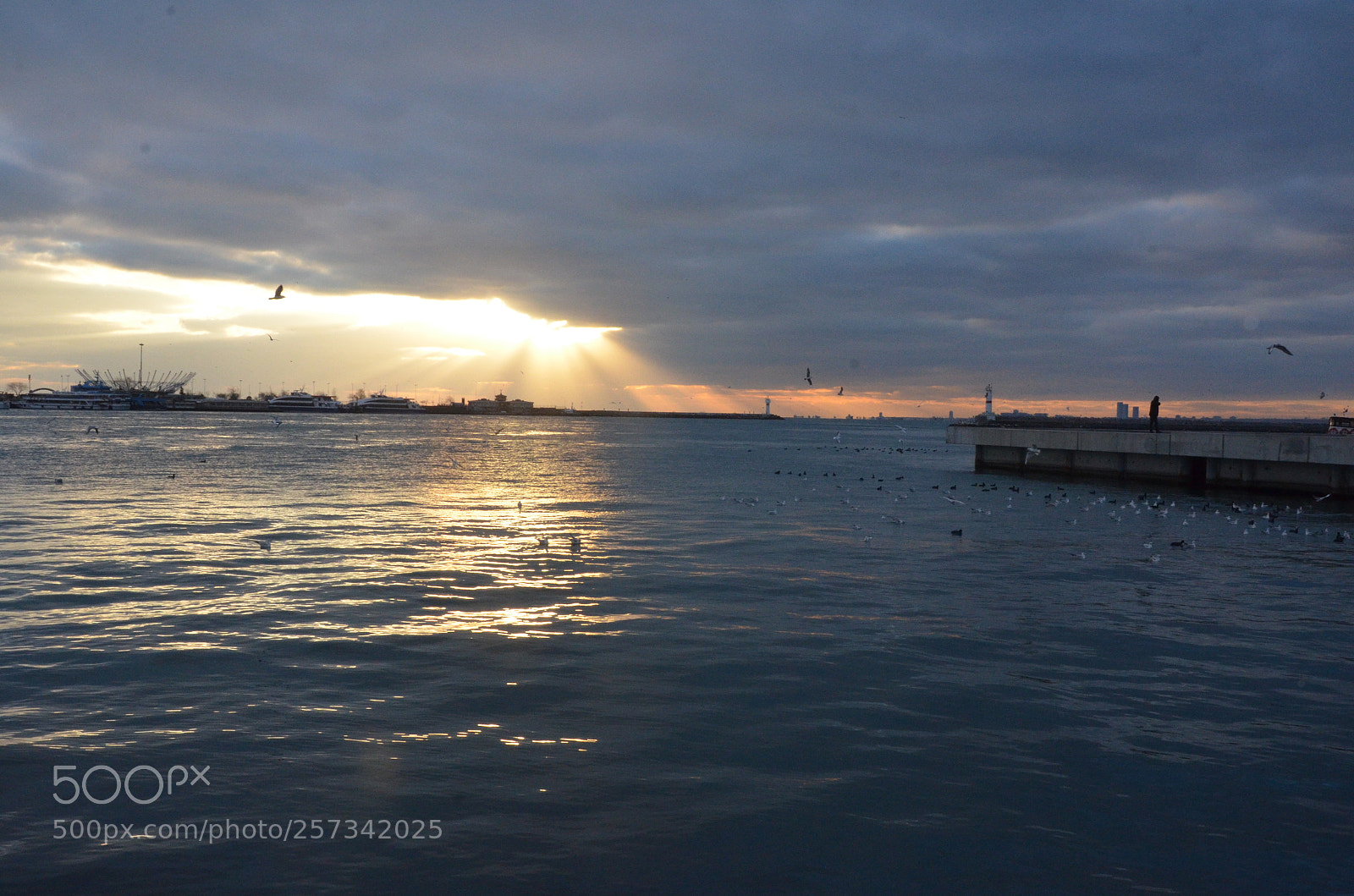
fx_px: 1182
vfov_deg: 41.5
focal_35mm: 32
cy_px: 448
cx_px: 677
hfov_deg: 59.6
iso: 2000
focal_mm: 21
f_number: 16
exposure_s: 1/250
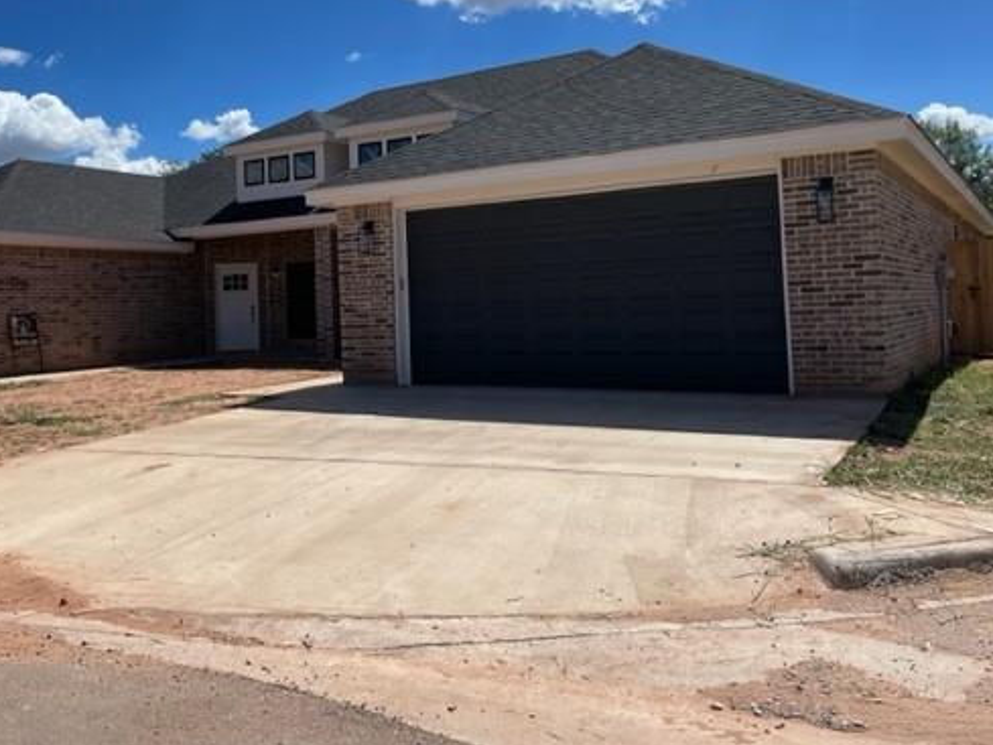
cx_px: 345
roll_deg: +1.8
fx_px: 976
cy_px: 274
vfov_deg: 41.5
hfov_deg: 53.1
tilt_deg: +1.7
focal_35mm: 34
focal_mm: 4.2
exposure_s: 1/6494
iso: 32
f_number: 1.6
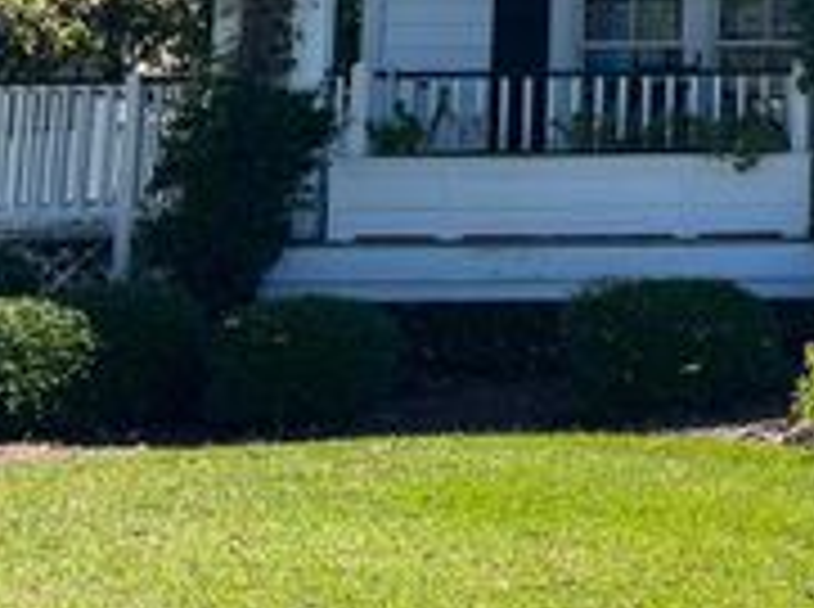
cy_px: -106
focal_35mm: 72
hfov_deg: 23.9
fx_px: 1690
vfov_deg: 19.3
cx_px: 1048
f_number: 1.5
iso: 50
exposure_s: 1/2632
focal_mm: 5.7
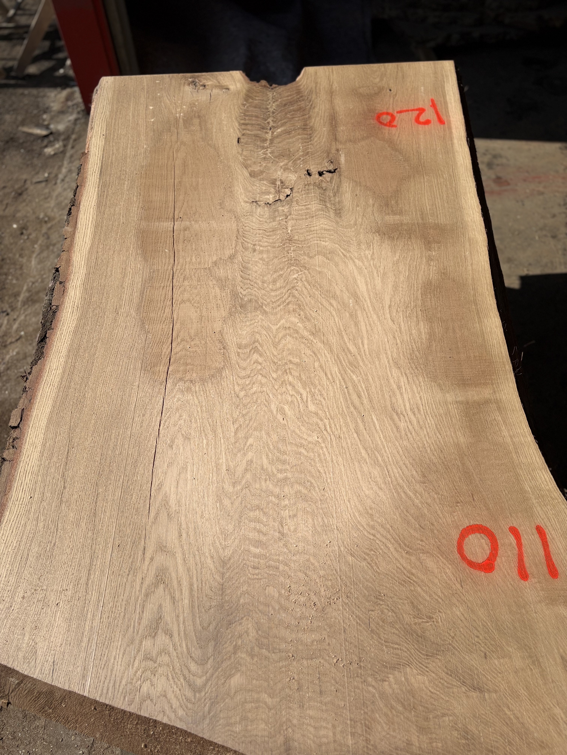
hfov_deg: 53.1
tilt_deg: -54.1
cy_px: 378
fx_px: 568
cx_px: 284
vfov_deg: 67.3
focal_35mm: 26
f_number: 1.6
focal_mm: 5.96
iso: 50
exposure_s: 1/6329
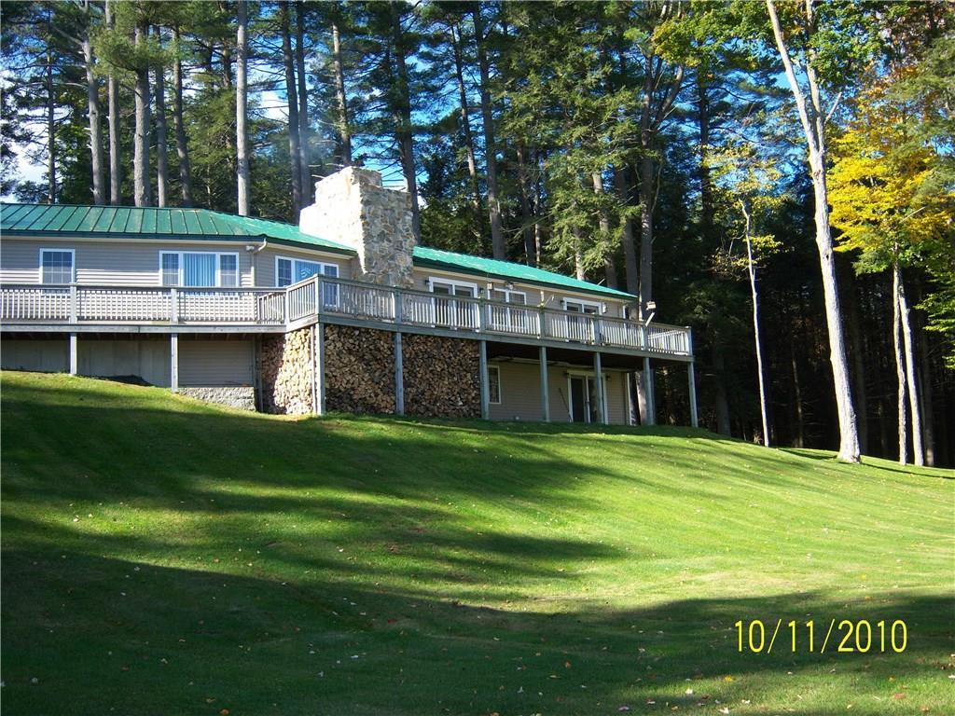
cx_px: 478
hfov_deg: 51.4
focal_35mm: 36
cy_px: 358
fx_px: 993
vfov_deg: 39.7
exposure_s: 1/400
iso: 80
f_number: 2.8
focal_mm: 7.5
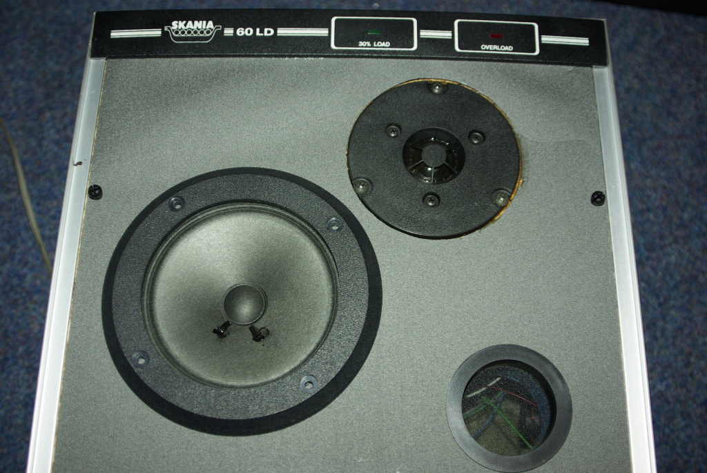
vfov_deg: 32.0
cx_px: 354
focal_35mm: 42
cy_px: 236
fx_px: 826
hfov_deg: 46.4
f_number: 3.2
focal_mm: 28
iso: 100
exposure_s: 1/50
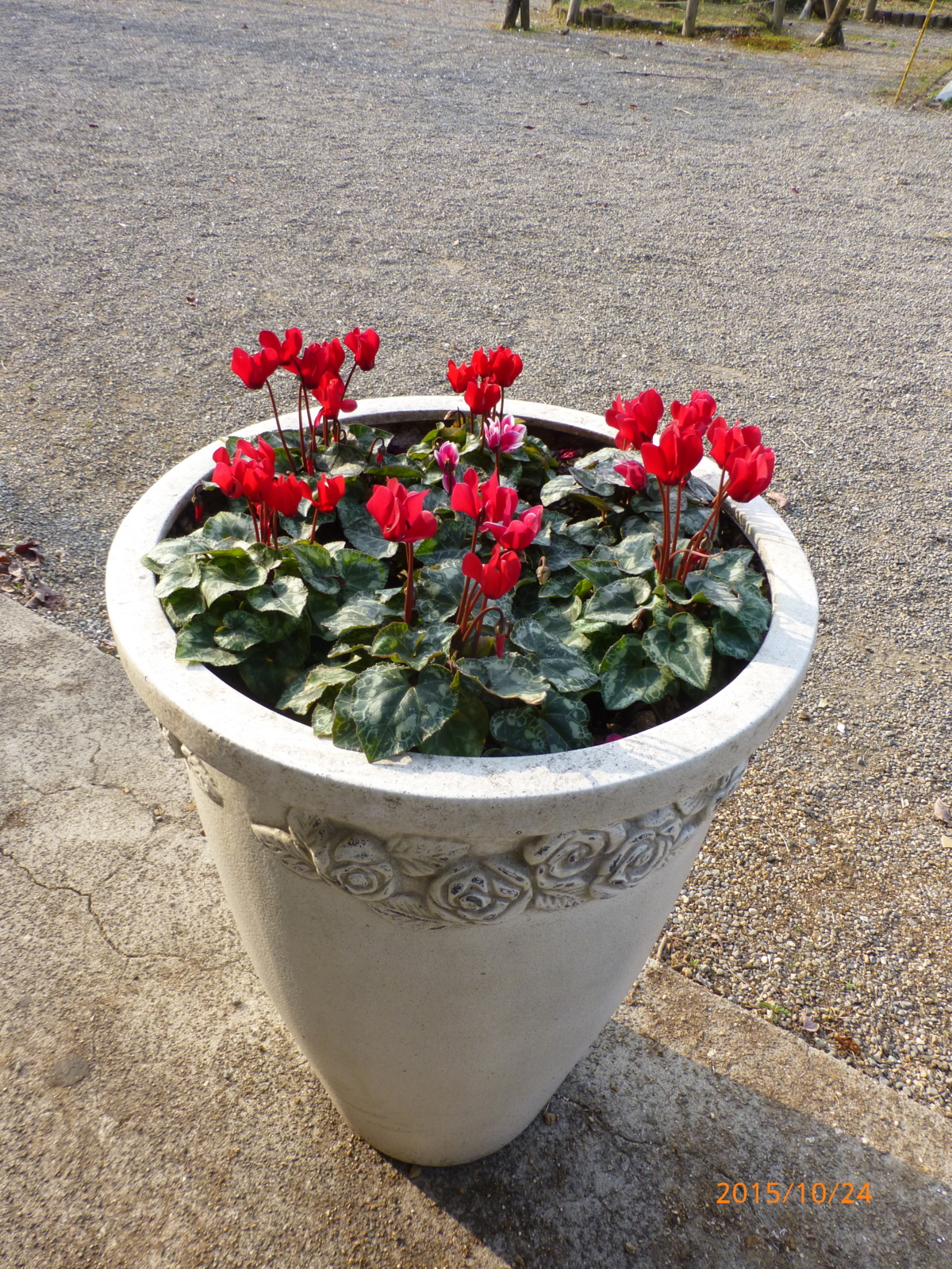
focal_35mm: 24
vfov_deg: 71.6
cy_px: 634
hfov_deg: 56.8
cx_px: 476
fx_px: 880
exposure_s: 1/250
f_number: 4
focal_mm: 4.3
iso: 100
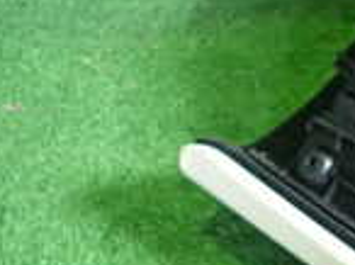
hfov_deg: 16.2
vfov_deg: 14.3
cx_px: 635
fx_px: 1055
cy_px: 129
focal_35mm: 103
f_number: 2
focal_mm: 4.5
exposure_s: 1/30
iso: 250
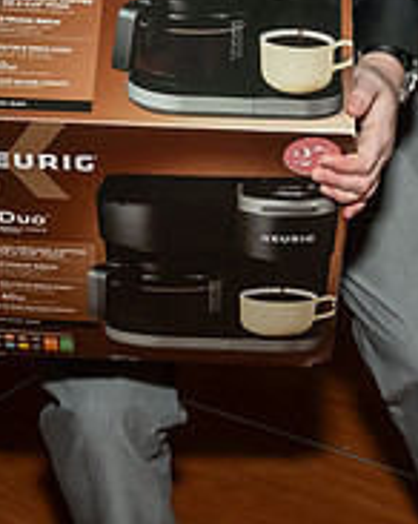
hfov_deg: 13.7
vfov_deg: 16.2
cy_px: -165
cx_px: 182
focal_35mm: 112
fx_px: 1735
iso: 1000
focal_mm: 19
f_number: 8
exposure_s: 1/250
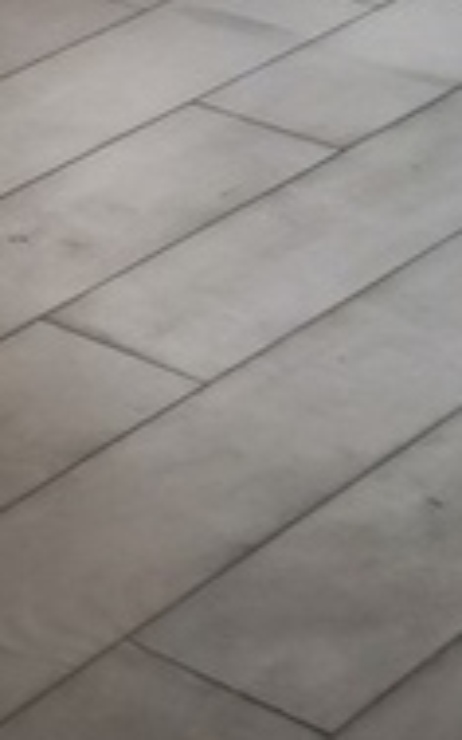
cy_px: -1316
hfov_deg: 4.6
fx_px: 2823
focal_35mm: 140
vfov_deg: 11.1
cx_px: -2619
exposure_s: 1/320
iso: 320
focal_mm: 16
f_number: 8
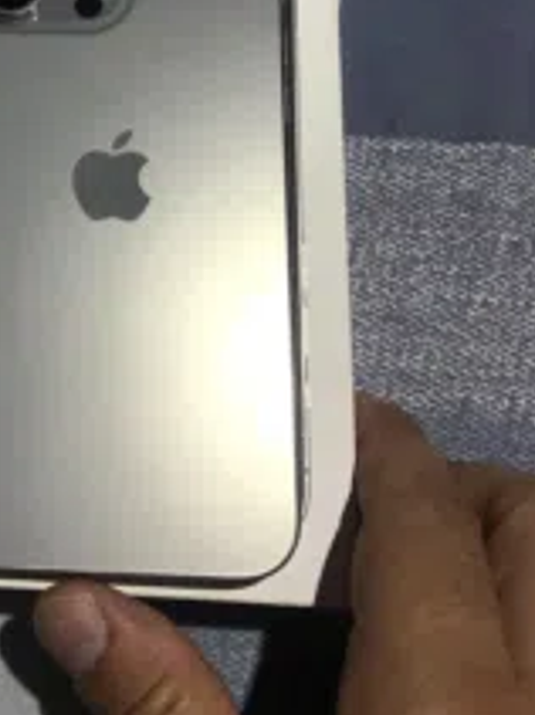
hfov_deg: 26.4
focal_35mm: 53
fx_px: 1093
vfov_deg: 34.9
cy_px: 132
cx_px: 34
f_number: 1.8
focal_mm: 4
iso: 80
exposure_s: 1/16
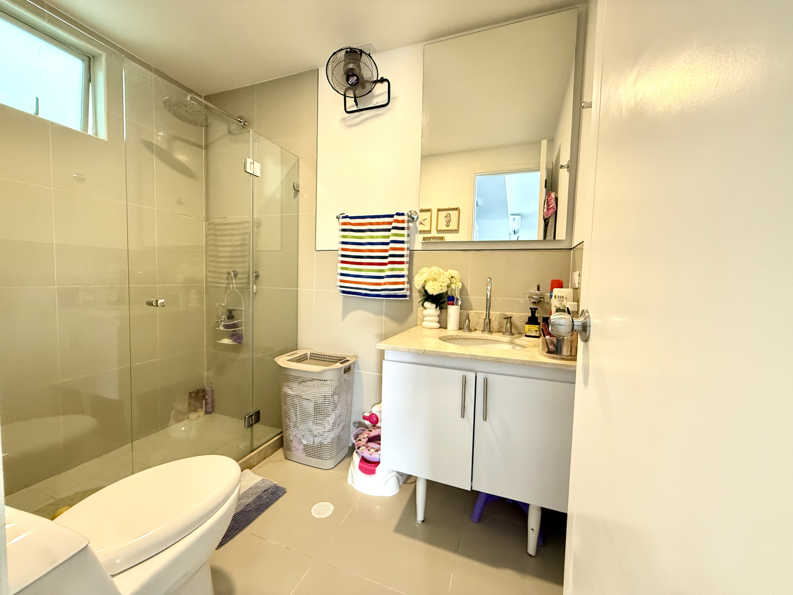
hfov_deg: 102.1
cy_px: 298
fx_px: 321
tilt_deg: -3.3
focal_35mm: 14
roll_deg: -1.5
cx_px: 396
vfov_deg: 85.7
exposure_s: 1/60
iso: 400
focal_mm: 2.22
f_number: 2.2
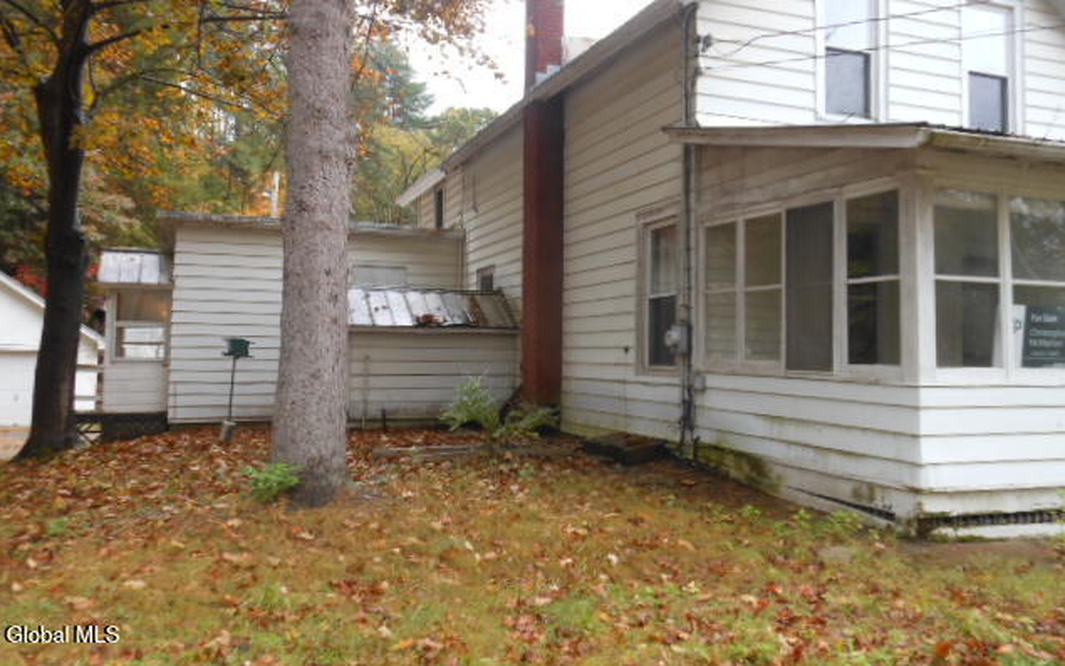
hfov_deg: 61.2
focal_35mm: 31
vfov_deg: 40.4
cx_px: 533
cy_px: 268
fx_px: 900
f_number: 3.3
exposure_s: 1/50
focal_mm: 5.2
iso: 80
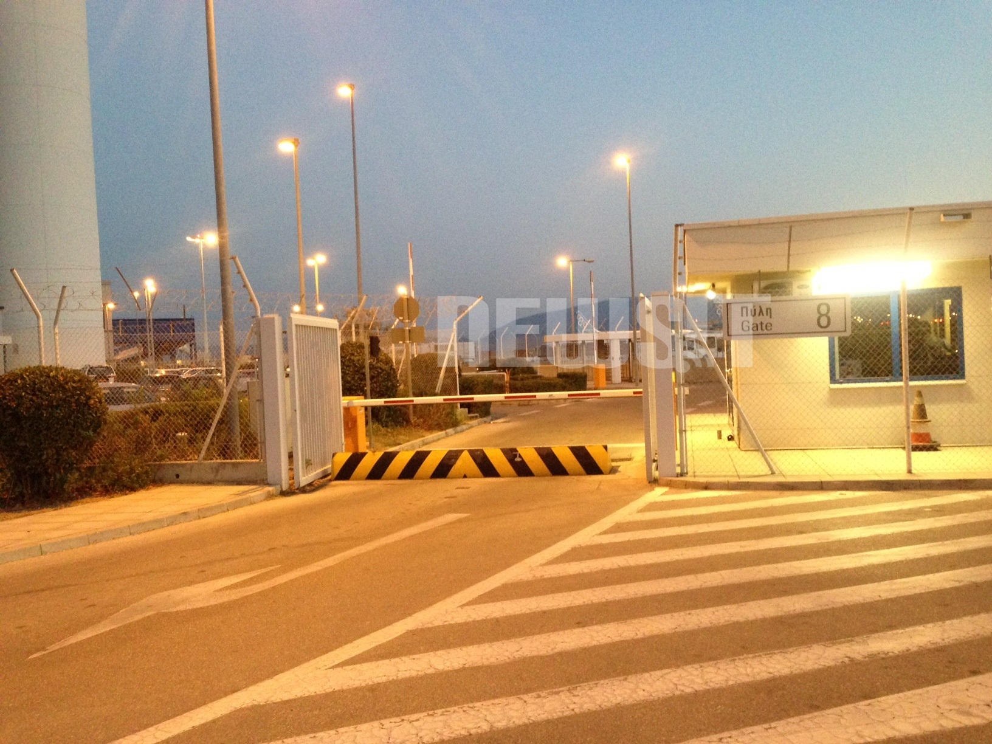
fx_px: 946
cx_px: 496
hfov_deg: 55.4
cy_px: 372
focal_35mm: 33
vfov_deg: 42.9
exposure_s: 1/17
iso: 400
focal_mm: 4.12
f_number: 2.4
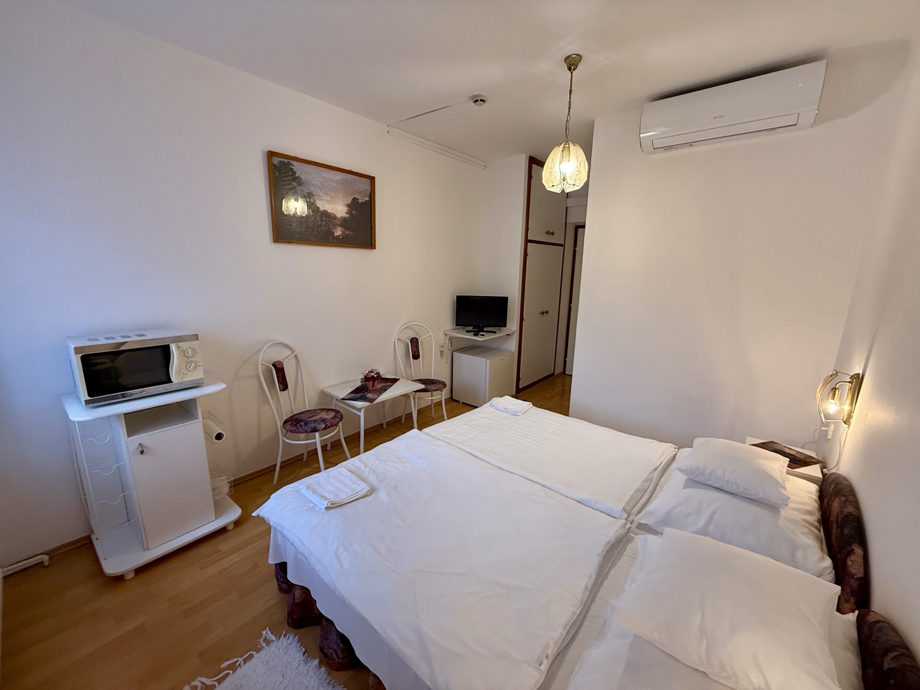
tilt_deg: -12.0
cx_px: 460
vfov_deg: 85.7
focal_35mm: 14
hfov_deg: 102.1
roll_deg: -0.6
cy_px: 345
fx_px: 372
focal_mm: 2.22
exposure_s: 1/50
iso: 250
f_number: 2.2
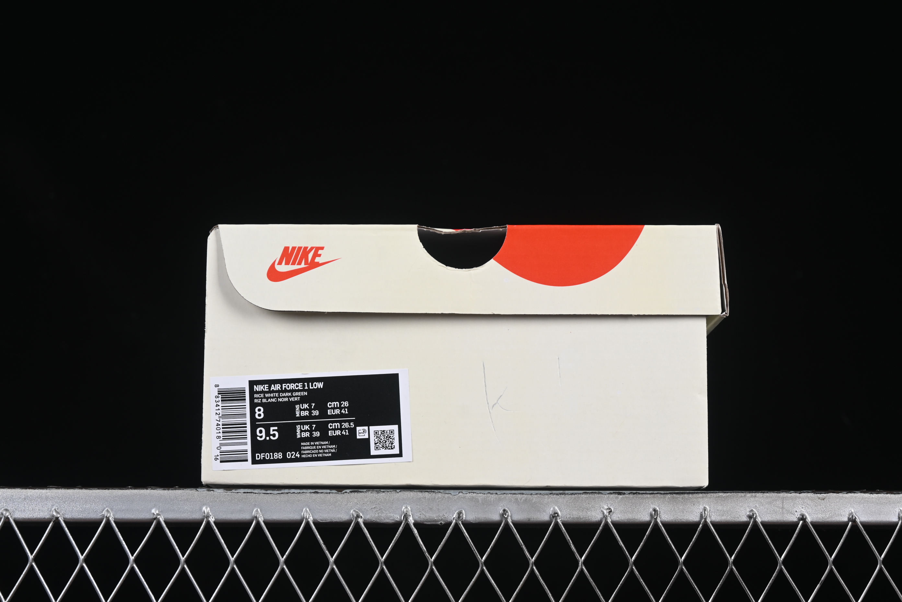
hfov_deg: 27.0
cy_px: 301
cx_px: 451
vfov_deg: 18.2
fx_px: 1879
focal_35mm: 75
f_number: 8
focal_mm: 50
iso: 160
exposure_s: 1/60
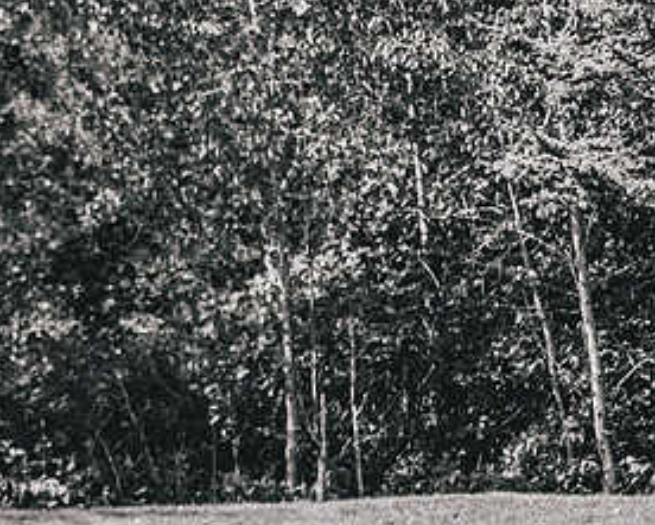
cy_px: 517
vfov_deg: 3.8
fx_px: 7893
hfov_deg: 4.7
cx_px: -164
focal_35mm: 407
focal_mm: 150
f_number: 2.8
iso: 100
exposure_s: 1/1600
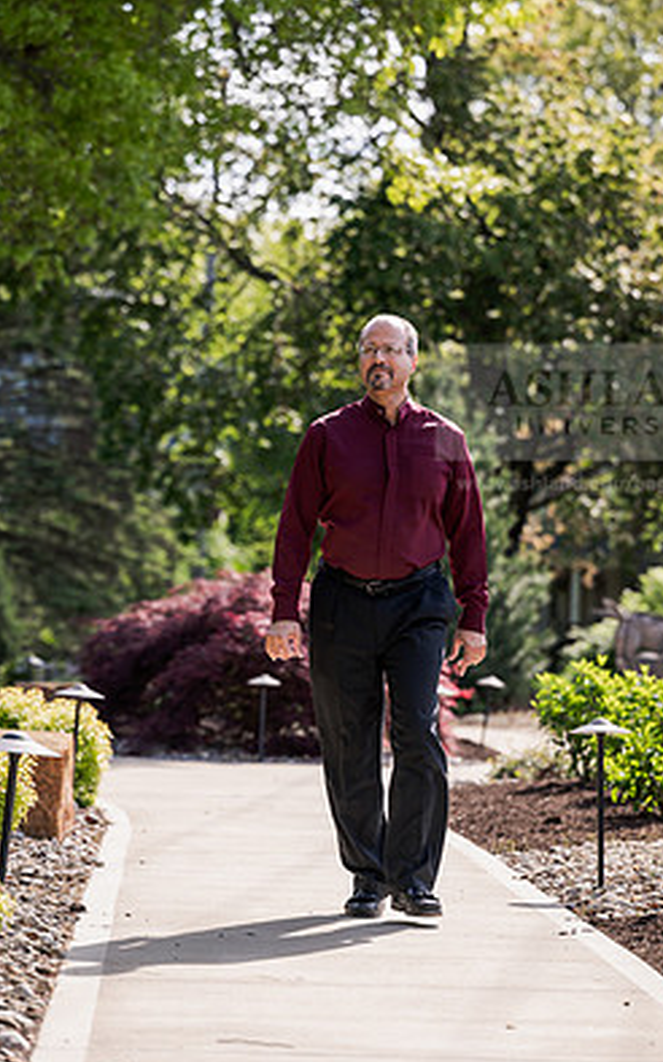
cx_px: 393
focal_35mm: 128
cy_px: 512
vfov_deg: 16.3
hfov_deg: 10.2
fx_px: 3703
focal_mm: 110
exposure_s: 1/400
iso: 125
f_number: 3.5
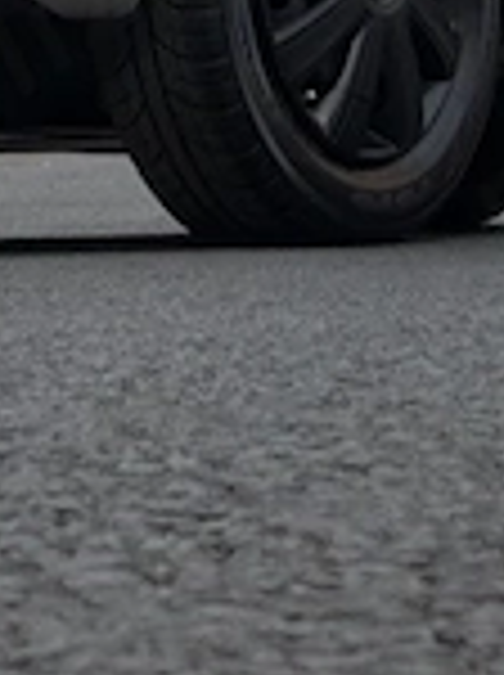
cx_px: 238
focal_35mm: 278
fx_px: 5412
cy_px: -567
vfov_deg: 6.9
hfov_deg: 5.3
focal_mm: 5.96
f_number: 1.6
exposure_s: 1/1901
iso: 32
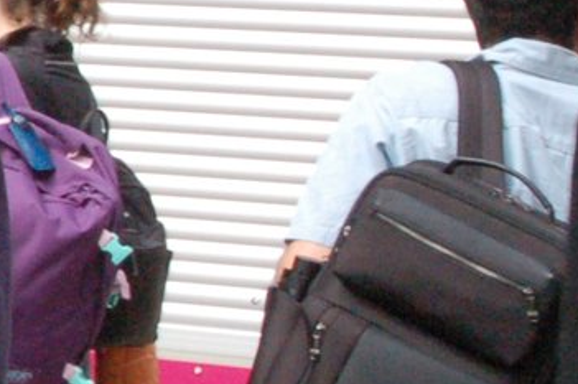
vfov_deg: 5.9
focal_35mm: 231
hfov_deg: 8.0
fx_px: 3701
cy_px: -8
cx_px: -953
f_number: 22
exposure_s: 1/125
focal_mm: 27
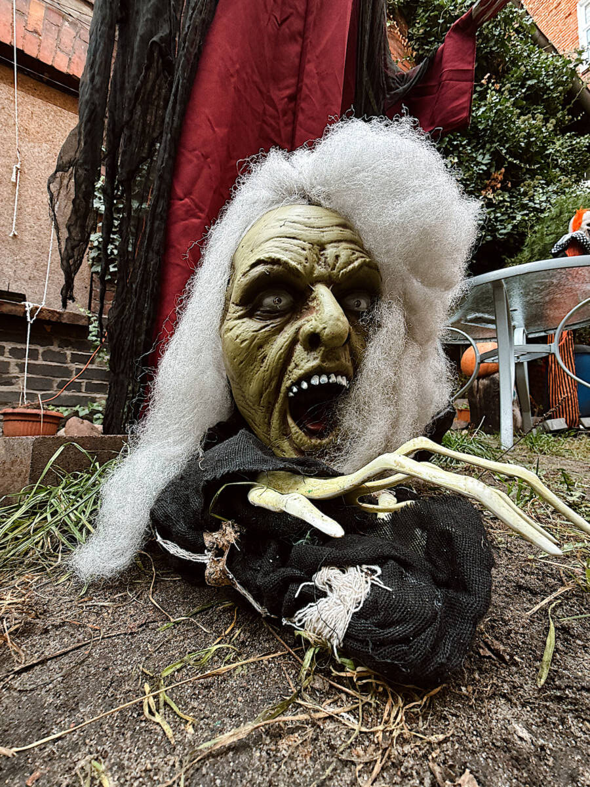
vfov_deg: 102.1
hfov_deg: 85.7
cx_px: 295
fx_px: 318
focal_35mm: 14
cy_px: 394
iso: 80
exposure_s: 1/99
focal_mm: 2.22
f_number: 2.2
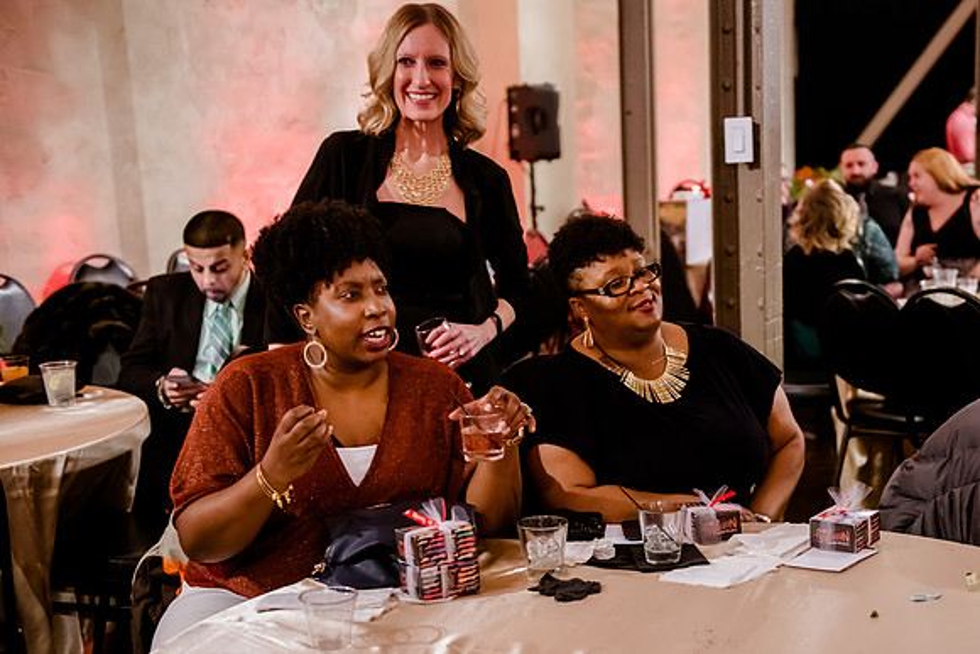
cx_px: 595
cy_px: 397
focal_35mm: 55
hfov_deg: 36.3
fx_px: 1488
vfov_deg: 24.7
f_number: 2.8
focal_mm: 45
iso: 5000
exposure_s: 1/80
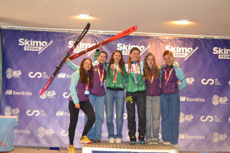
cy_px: 76
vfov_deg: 26.5
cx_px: 115
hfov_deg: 38.9
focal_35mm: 51
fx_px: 326
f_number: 4.5
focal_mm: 34
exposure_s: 1/60
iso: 1250
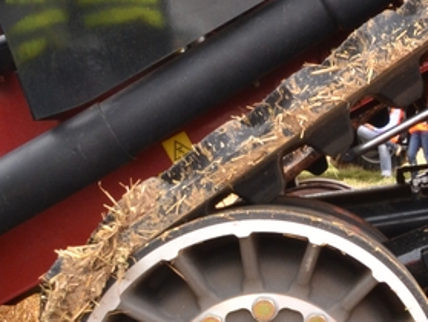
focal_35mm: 101
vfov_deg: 14.7
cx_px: 777
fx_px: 1250
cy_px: 180
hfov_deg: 16.3
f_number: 16
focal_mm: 18
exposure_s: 1/60
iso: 800
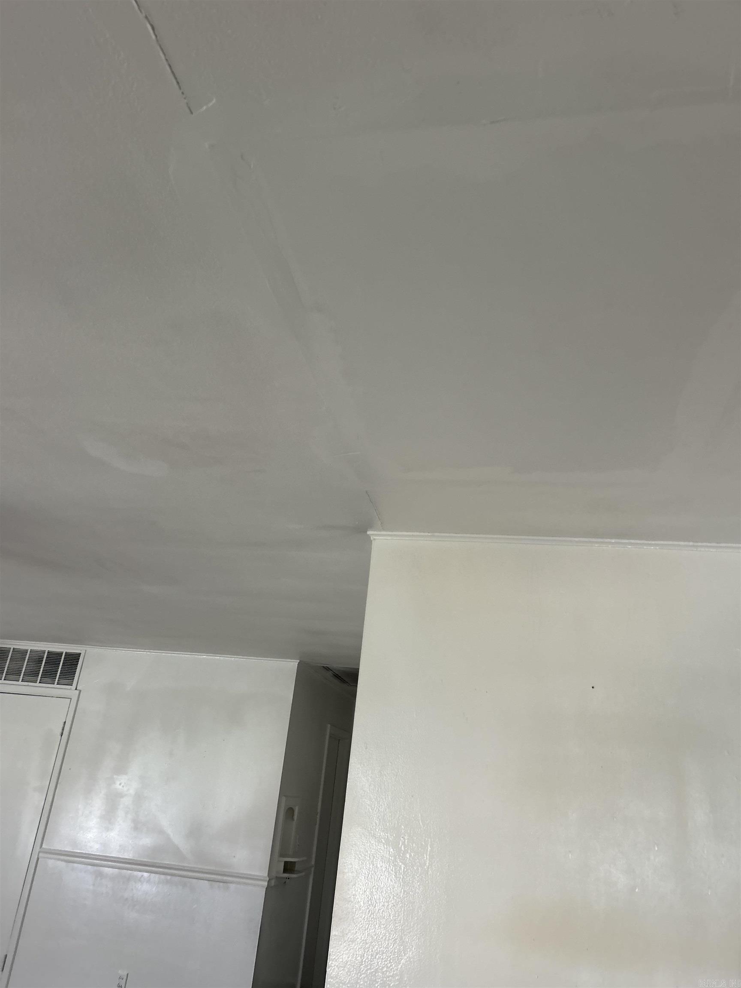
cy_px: 494
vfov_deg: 67.3
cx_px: 370
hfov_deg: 53.1
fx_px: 742
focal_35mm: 26
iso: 125
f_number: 1.5
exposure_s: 1/103
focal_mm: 5.7
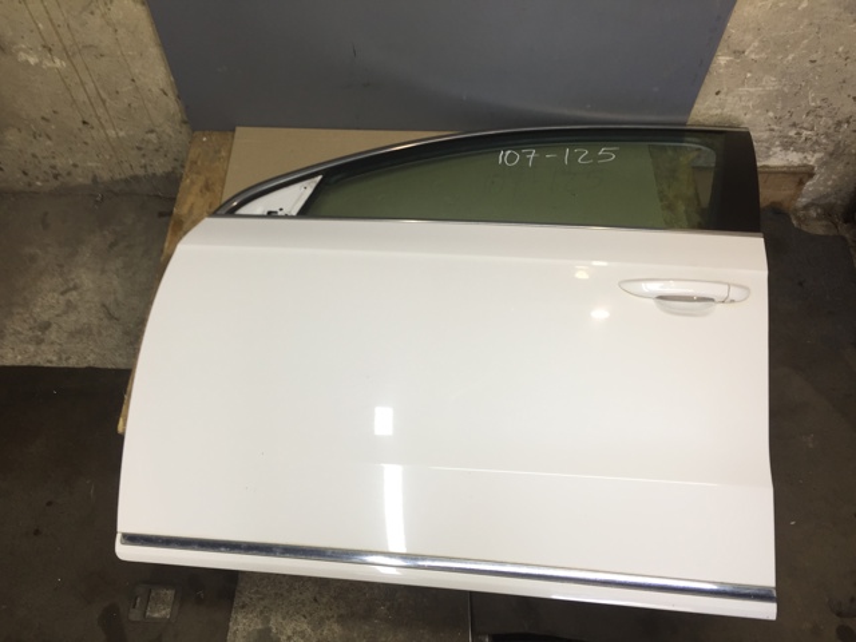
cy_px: 321
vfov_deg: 48.2
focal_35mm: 29
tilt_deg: -58.6
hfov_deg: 61.7
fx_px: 717
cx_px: 428
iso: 32
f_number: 2.2
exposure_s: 1/50
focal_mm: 4.15
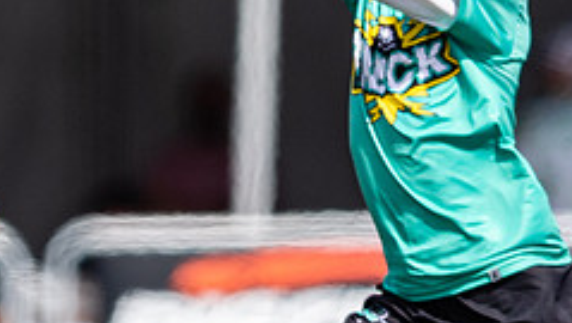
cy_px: 249
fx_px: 36362
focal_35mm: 2395
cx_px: 521
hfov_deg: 0.9
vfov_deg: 0.5
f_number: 2.8
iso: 100
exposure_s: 1/1600
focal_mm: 400
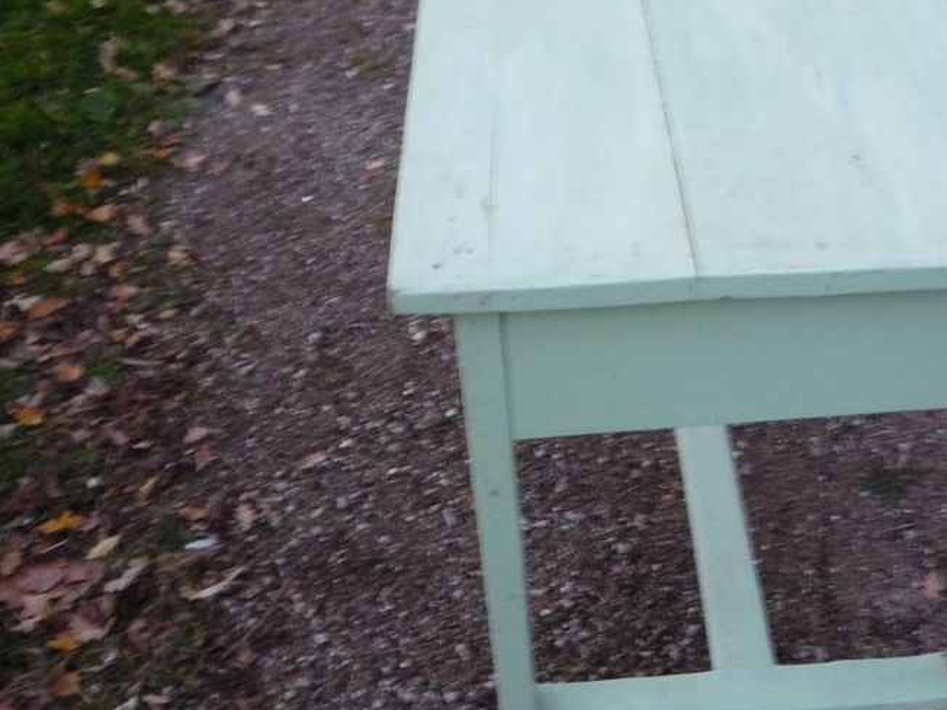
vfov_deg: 31.5
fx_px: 1258
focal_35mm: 46
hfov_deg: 40.5
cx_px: 657
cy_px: 354
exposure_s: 1/13
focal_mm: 5.2
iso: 400
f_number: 3.3
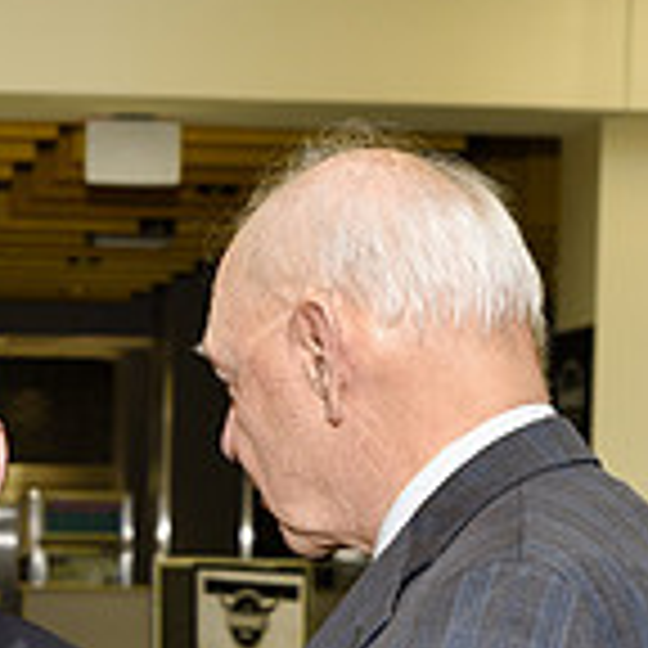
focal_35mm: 164
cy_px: 839
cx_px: -76
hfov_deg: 10.5
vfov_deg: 10.4
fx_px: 3473
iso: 200
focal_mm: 48
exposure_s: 1/60
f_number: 5
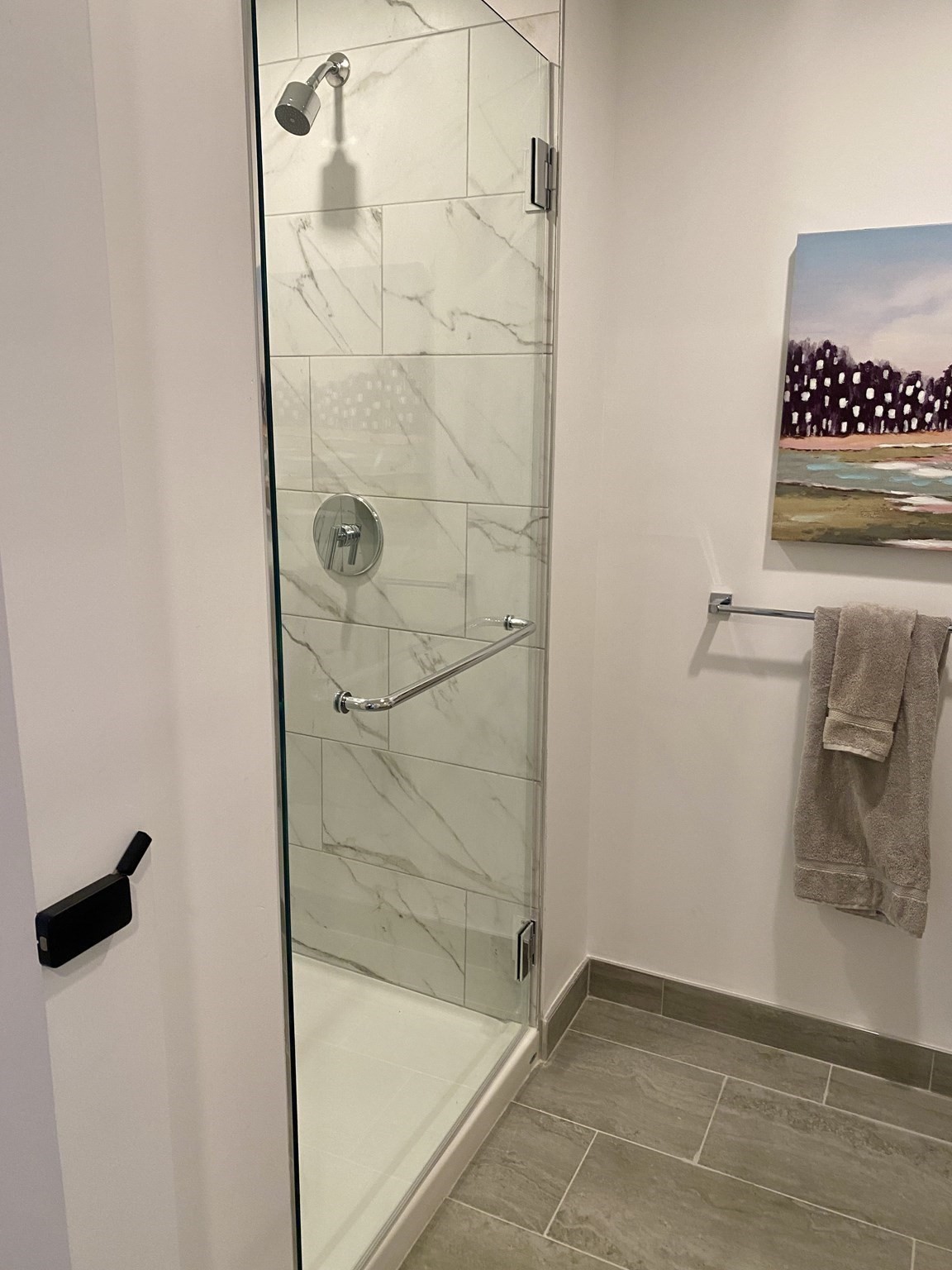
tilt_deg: -12.8
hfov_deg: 53.1
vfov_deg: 67.3
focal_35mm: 26
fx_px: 953
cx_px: 476
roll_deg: -1.7
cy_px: 635
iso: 100
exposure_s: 1/60
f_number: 1.8
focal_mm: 4.25
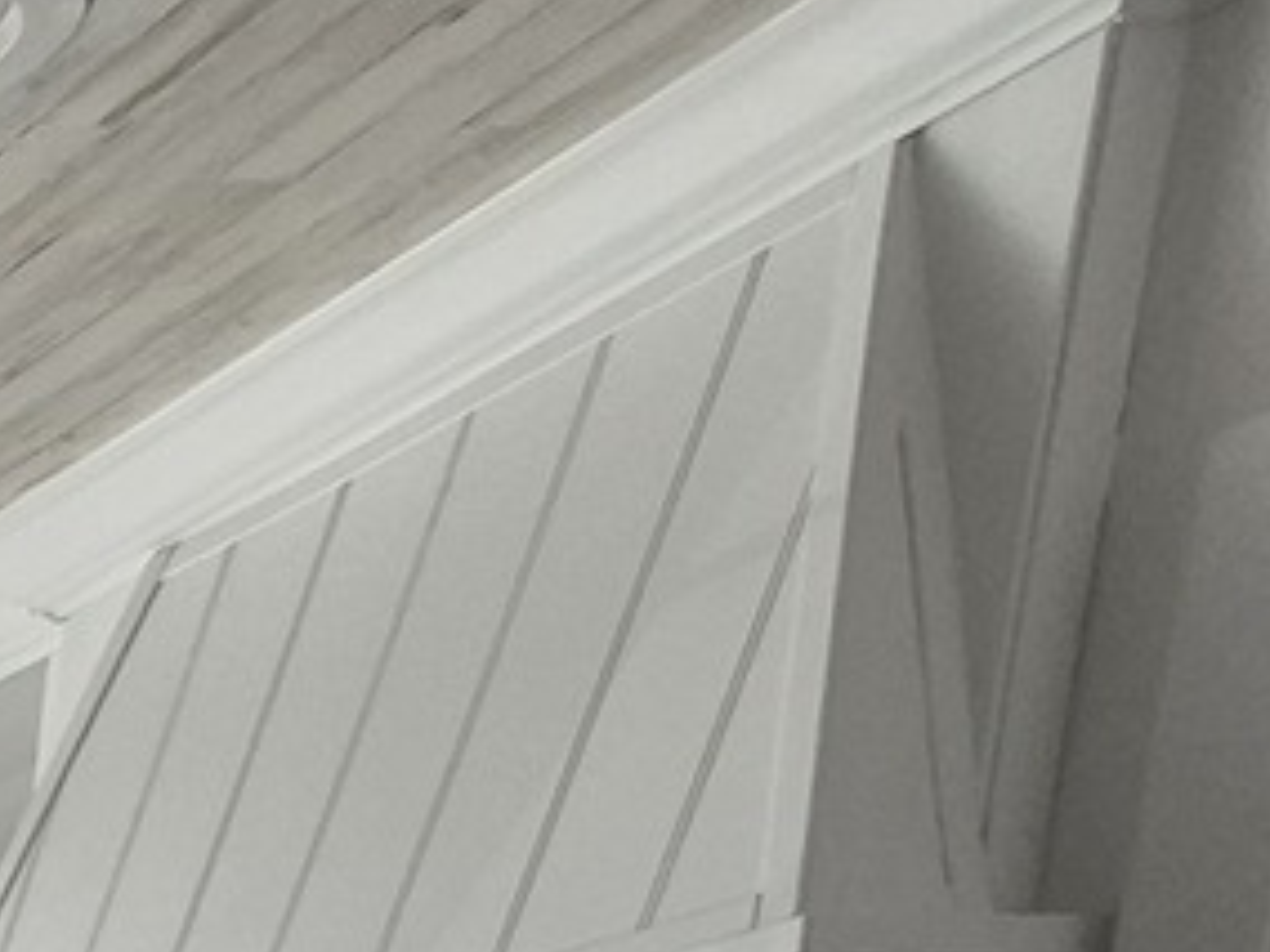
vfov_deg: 15.2
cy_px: 2163
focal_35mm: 66
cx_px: -1833
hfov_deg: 14.9
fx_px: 2421
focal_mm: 1.74
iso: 80
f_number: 2.2
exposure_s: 1/120
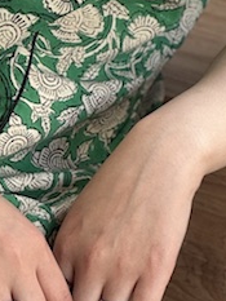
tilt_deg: -17.5
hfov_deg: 4.5
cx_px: -110
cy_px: -185
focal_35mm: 329
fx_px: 2861
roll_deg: +0.5
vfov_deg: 5.9
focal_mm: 9
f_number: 2.8
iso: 50
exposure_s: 1/99
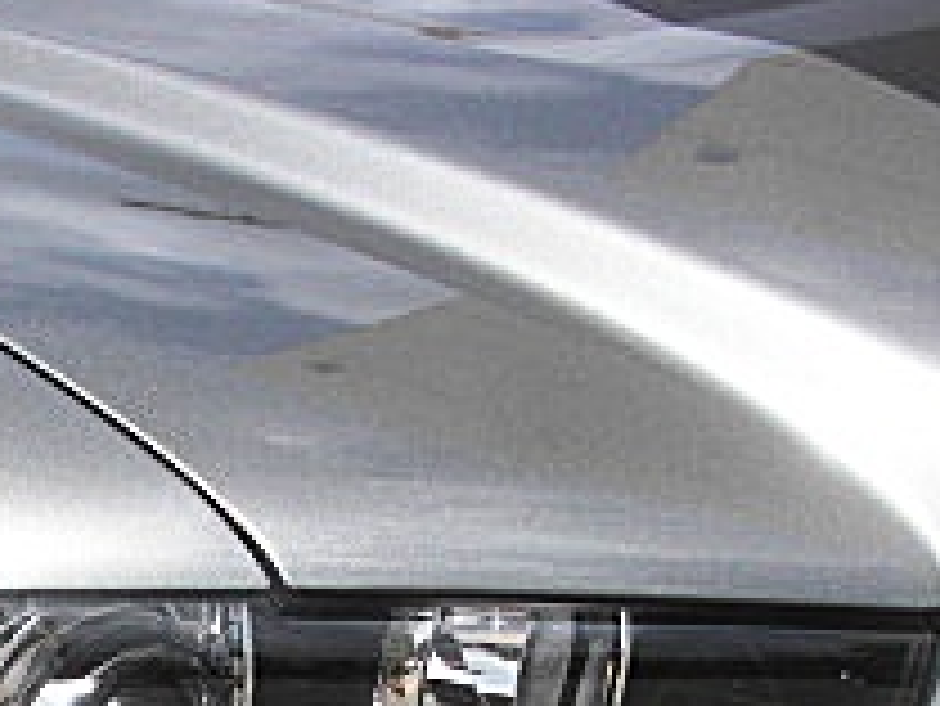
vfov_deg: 12.9
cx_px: 13
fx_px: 2989
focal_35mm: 110
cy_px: 1003
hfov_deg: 17.5
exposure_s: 1/1000
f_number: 2.8
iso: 50
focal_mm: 6.3
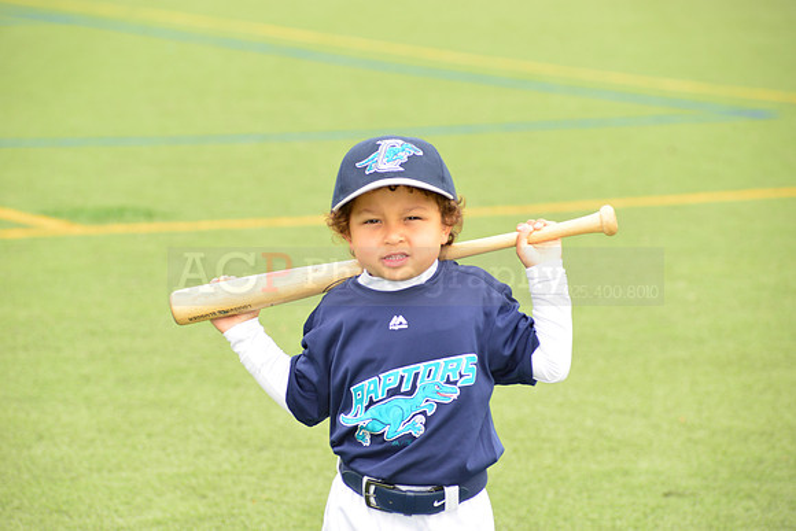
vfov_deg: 8.1
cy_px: 266
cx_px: 398
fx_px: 3760
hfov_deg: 12.1
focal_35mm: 170
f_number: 8
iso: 250
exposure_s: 1/200
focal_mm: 170
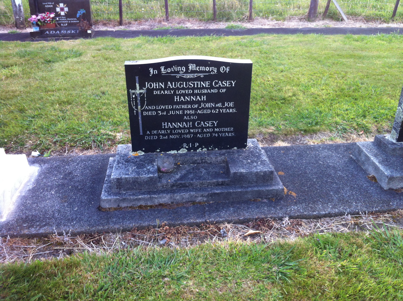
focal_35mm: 35
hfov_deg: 52.7
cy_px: 150
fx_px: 407
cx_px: 202
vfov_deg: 40.6
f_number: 2.8
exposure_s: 1/169
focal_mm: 3.85
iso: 80
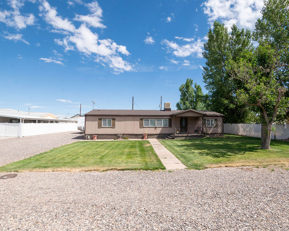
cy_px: 115
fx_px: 154
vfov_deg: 73.8
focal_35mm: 18
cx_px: 156
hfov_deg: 86.2
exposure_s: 1/800
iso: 400
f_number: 8
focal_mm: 10
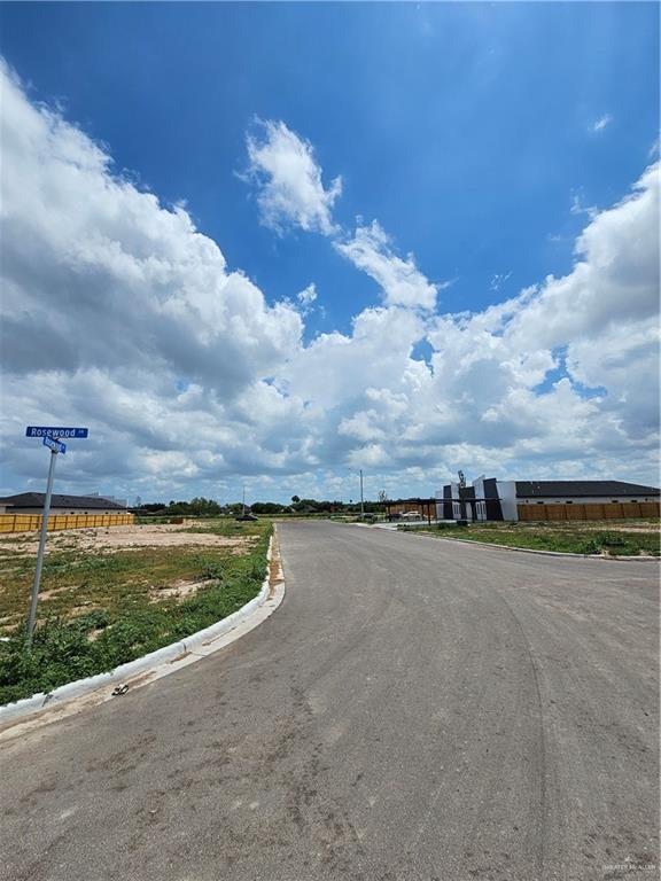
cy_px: 440
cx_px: 330
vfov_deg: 106.2
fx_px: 331
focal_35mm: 13
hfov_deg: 89.9
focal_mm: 2.2
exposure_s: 1/7732
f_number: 2.2
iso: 50
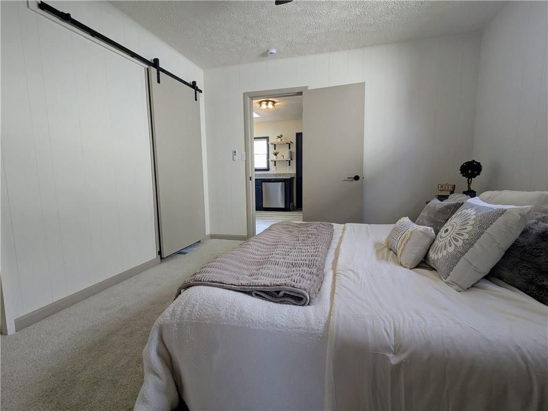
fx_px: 253
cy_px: 206
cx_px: 274
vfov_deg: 78.1
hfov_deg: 94.5
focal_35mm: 16
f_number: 2.2
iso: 59
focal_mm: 2.35
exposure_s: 1/40
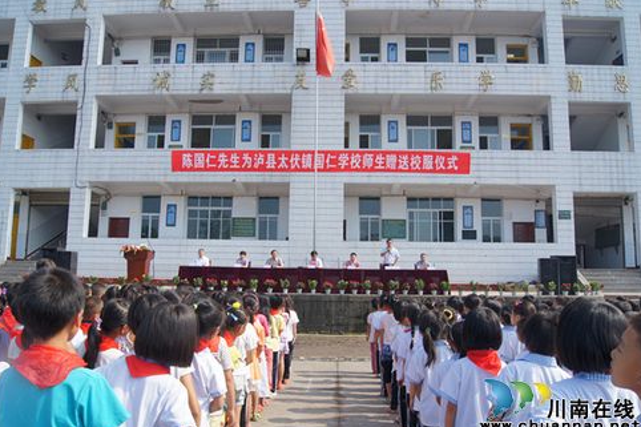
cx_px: 319
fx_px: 498
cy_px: 217
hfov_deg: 65.5
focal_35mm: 28
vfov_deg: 46.4
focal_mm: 18
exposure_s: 1/200
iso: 200
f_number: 10
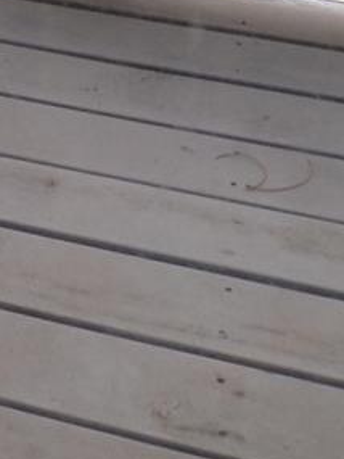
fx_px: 1337
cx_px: -215
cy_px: -214
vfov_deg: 17.6
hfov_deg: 13.6
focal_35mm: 101
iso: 100
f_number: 4.4
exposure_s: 1/120
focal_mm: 4.3
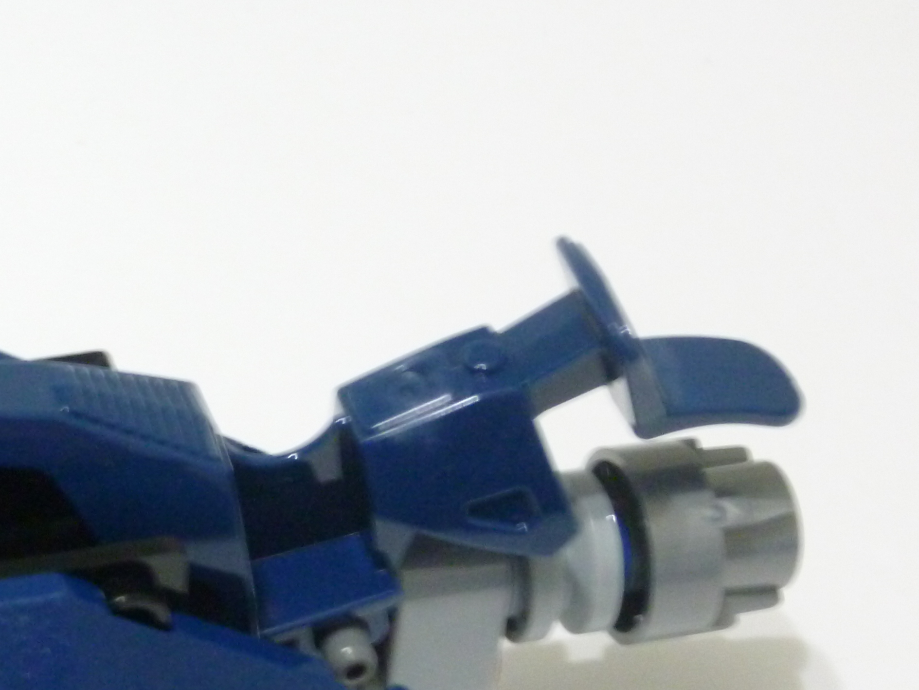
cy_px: 602
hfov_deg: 19.5
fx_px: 2655
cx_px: 198
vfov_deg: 14.7
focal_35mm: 100
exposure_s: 1/4
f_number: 3.8
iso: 400
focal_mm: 7.4
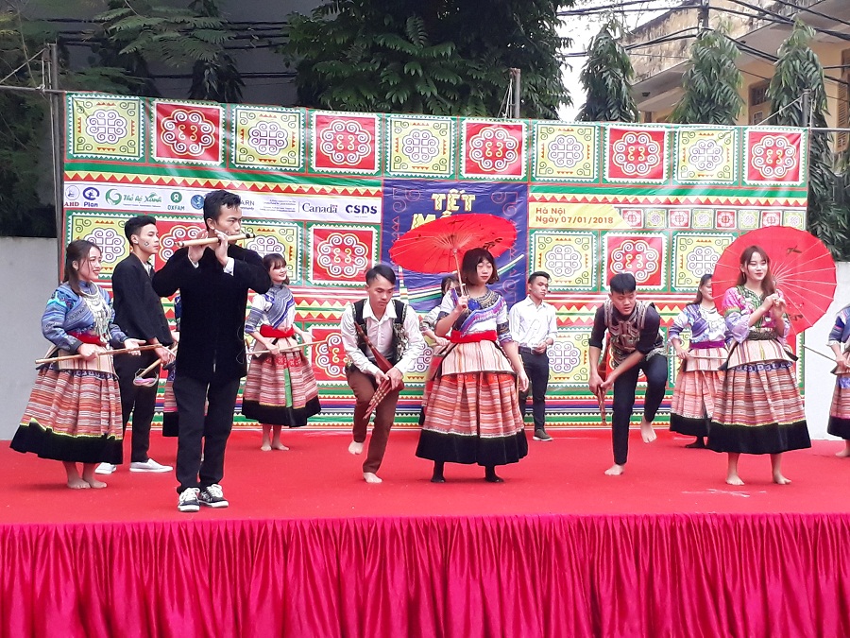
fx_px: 663
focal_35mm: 27
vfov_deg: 51.4
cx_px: 425
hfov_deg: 65.3
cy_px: 319
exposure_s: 1/649
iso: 200
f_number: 1.9
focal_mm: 3.6
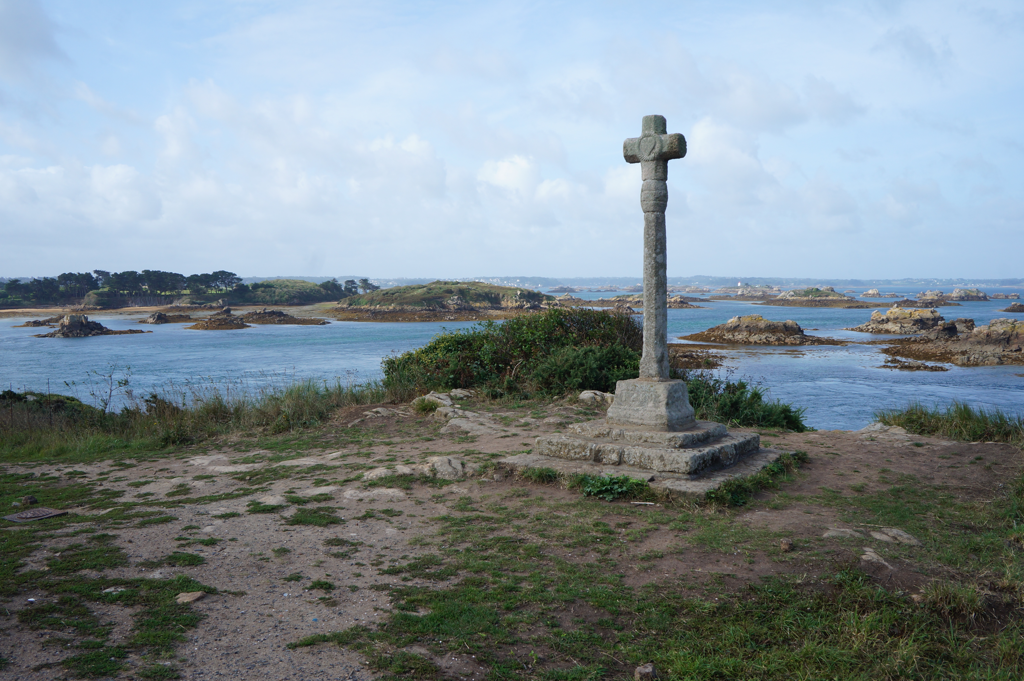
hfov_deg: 62.0
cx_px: 512
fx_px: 852
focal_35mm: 30
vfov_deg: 43.5
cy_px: 340
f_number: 13
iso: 200
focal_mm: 20
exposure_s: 1/200
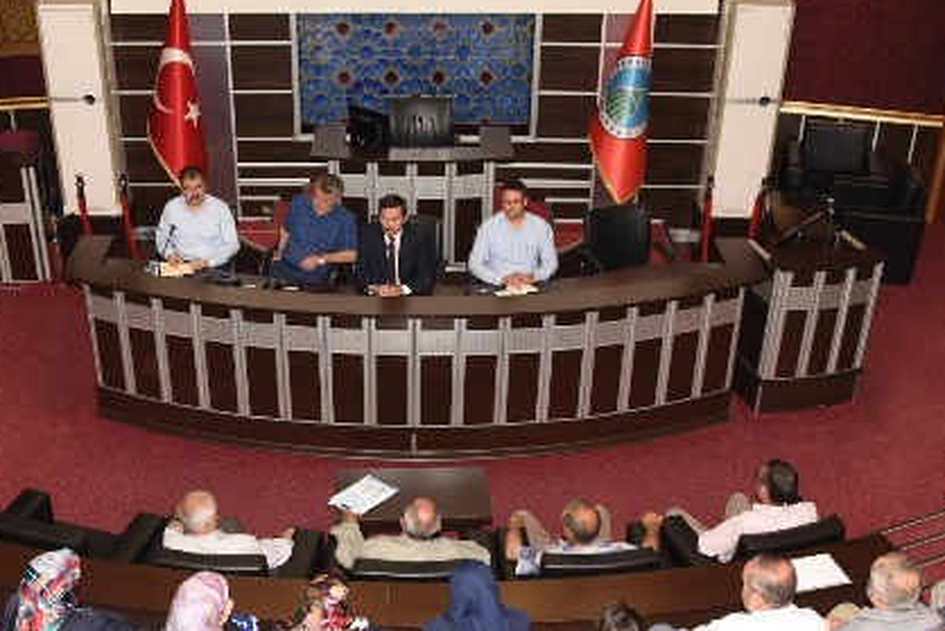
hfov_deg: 40.3
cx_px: 418
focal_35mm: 49
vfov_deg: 27.5
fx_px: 1287
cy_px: 381
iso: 1000
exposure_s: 1/60
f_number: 4.5
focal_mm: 32
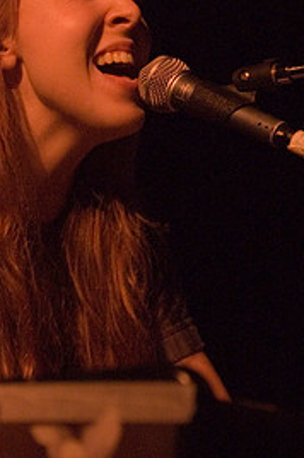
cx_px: 100
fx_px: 2108
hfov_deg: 8.2
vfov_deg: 12.4
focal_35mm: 166
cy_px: 231
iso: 1600
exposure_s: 1/25
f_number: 5.3
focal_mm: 66
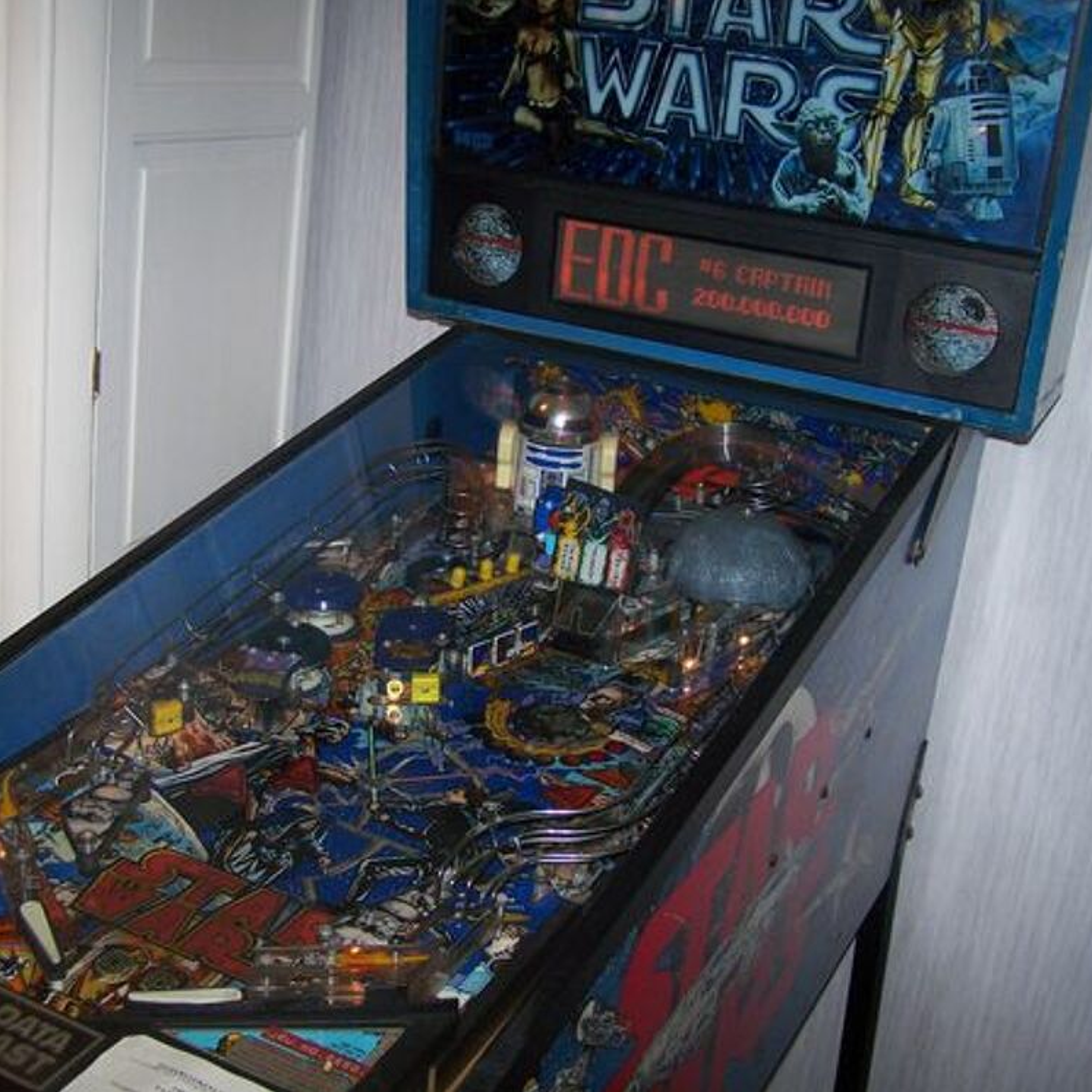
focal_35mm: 45
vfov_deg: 37.6
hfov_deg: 37.5
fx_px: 1606
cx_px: 495
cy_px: 545
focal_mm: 6.3
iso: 80
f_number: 2.8
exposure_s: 1/60
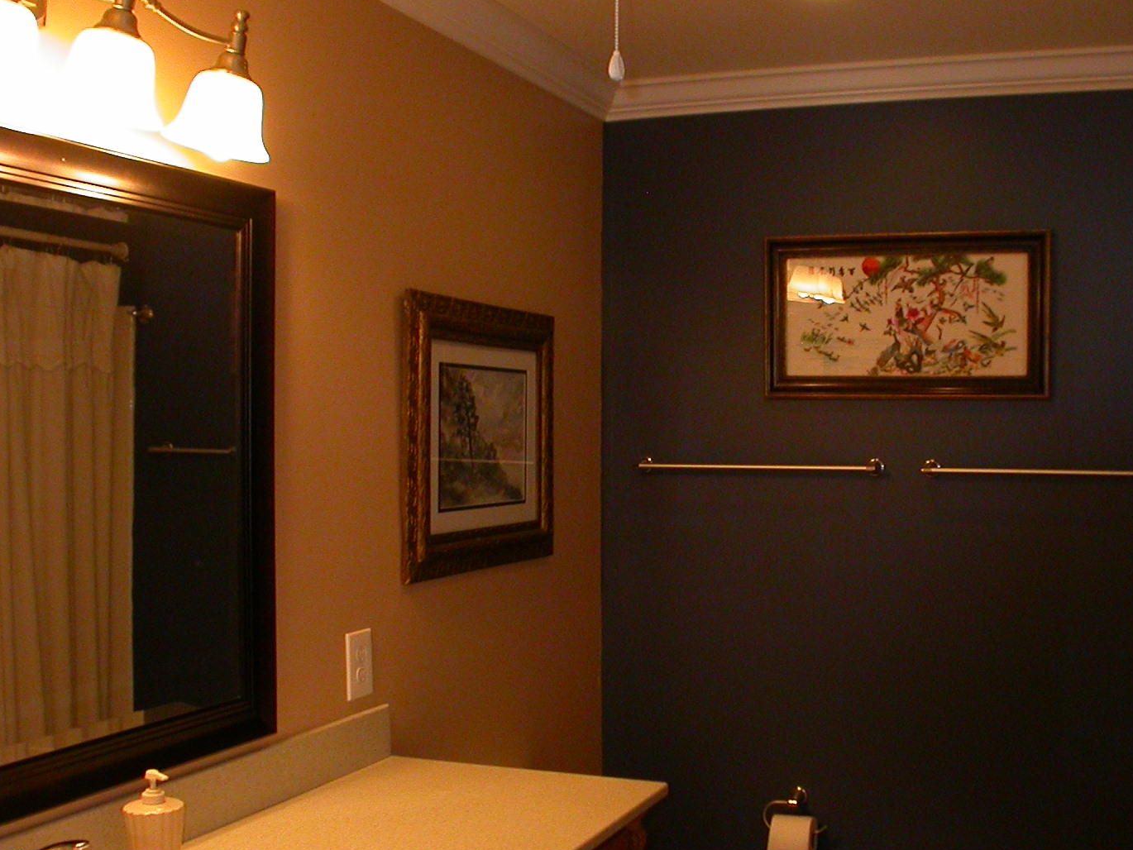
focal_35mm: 63
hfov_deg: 30.6
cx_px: 687
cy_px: 480
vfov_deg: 23.3
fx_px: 2062
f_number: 2.6
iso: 200
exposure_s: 1/60
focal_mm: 7.85
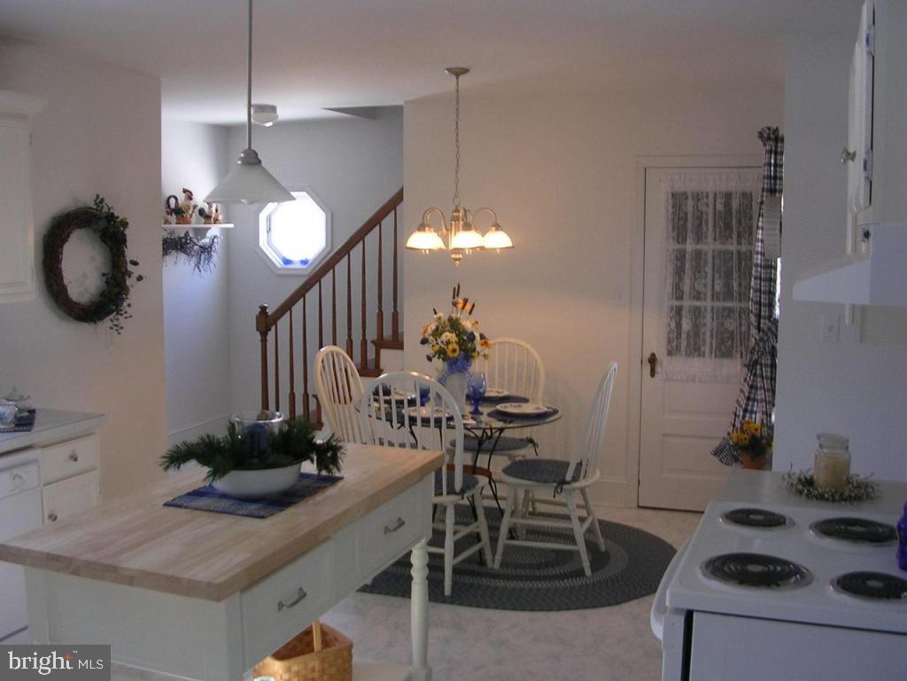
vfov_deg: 37.7
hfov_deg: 49.0
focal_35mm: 38
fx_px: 996
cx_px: 454
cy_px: 340
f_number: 2.8
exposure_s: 1/32.4
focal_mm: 5.8
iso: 50
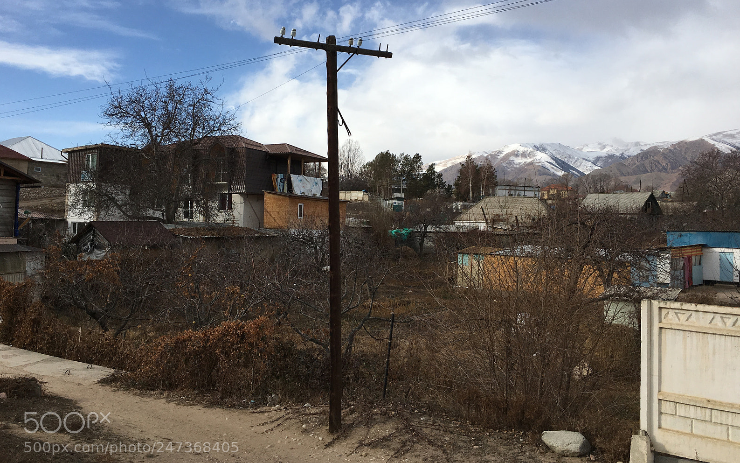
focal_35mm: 31
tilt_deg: +0.7
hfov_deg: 61.2
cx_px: 368
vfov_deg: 40.5
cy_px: 204
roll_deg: -2.5
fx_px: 625
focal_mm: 4.15
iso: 25
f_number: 2.2
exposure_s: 1/2262
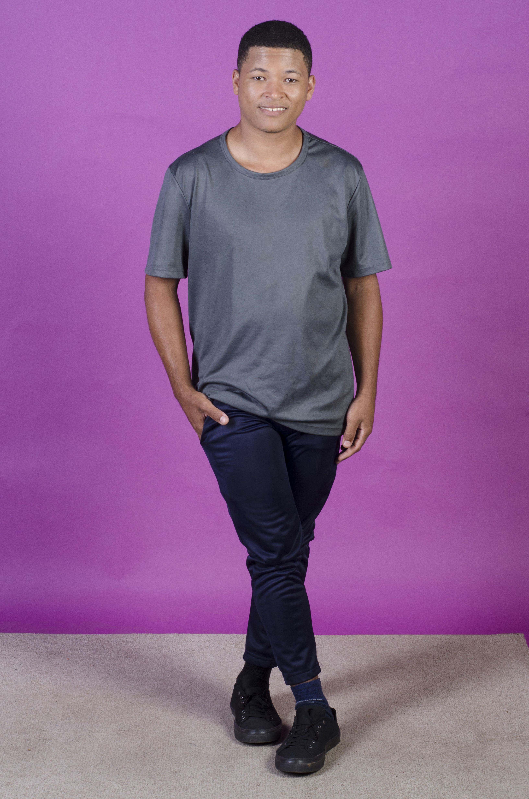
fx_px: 1660
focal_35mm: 75
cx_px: 264
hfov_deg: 18.1
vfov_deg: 27.0
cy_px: 400
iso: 200
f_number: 8
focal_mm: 50
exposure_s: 1/125
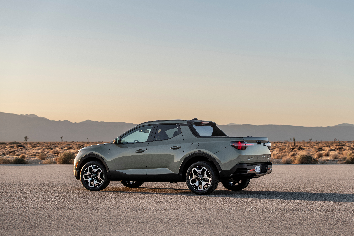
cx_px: 177
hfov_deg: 28.8
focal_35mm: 70
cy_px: 118
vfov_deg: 19.5
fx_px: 688
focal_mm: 70
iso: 64
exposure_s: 1/60
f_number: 5
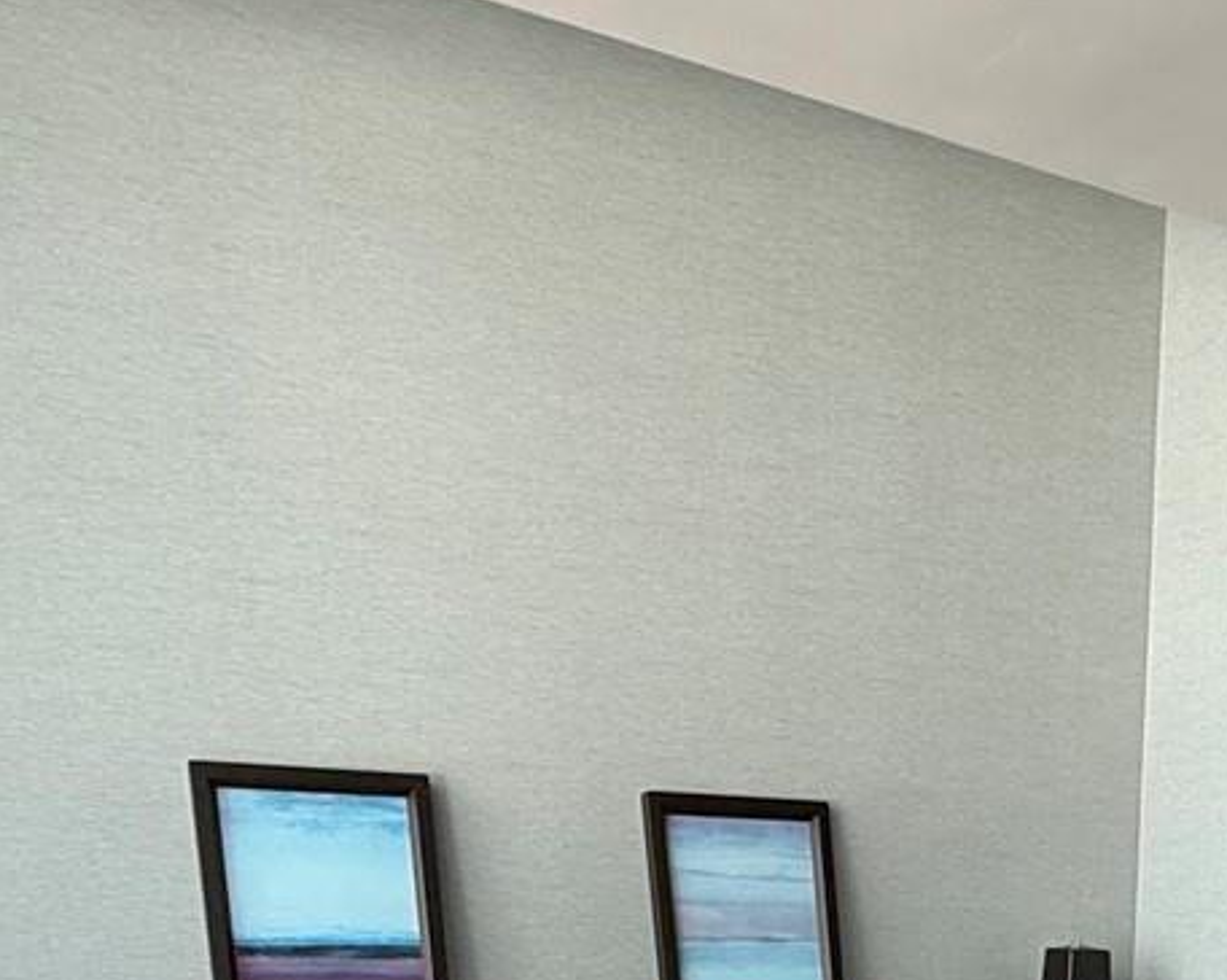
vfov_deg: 25.4
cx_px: 1028
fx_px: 1742
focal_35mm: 48
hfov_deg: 37.1
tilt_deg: -15.4
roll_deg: -2.4
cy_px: 1387
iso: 250
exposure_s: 1/99
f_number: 2.2
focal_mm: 2.22
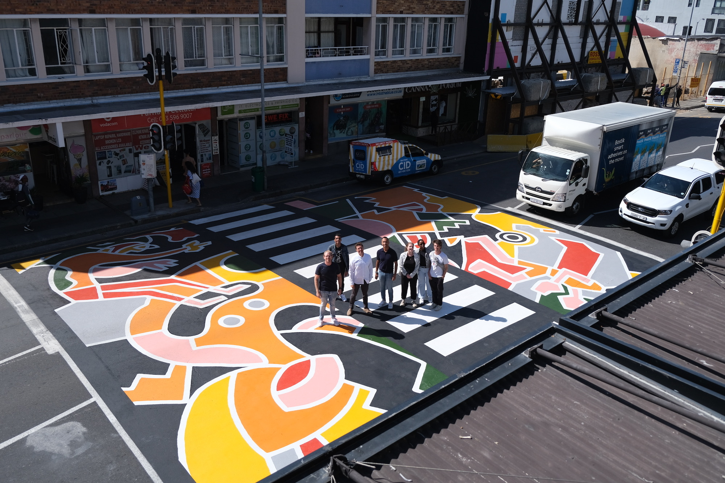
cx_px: 362
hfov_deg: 58.7
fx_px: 644
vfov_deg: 41.1
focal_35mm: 32
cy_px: 242
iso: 250
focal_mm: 21.4
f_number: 4
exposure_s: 1/640
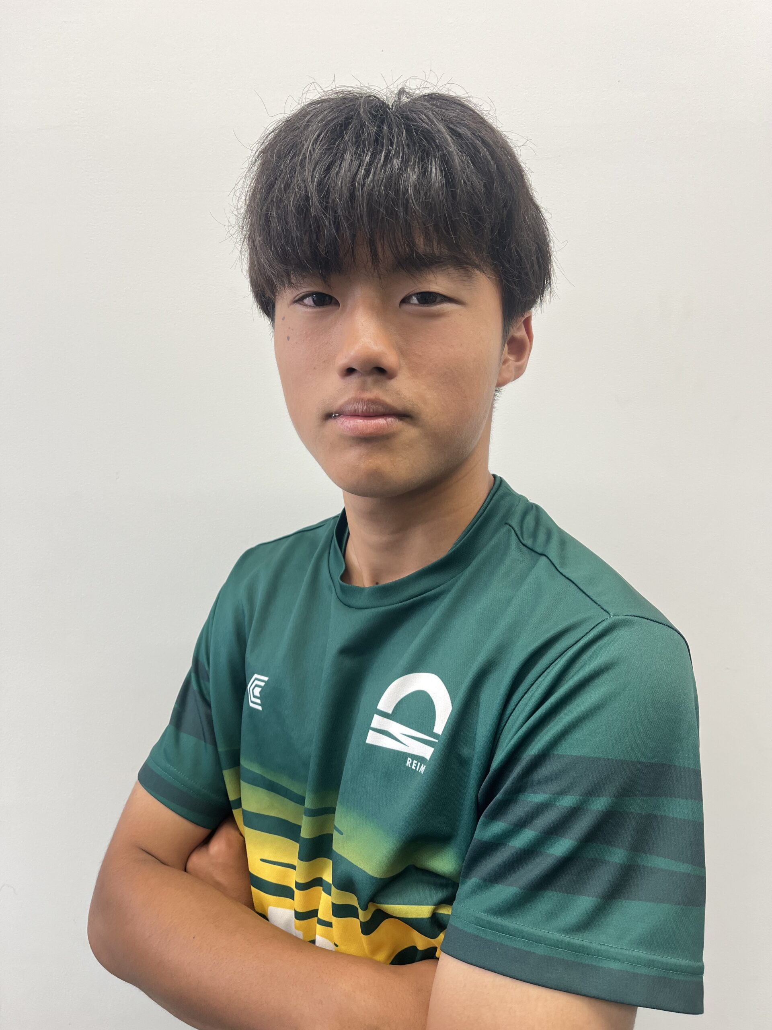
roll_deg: -0.1
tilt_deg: -8.0
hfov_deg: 53.1
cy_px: 515
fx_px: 773
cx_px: 386
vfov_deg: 67.3
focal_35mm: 26
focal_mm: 5.1
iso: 100
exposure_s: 1/122
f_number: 1.6
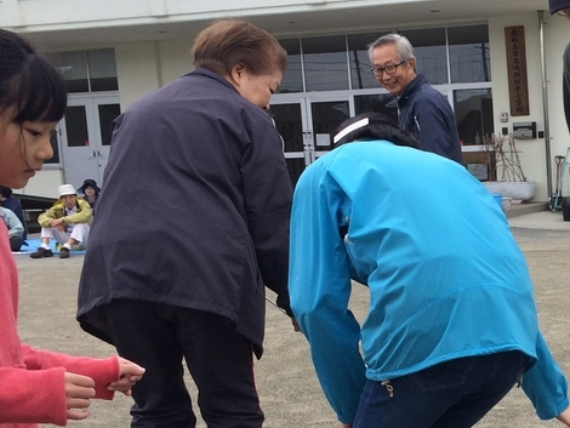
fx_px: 1219
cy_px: 314
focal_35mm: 74
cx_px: 626
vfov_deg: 19.8
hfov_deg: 24.6
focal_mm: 4.15
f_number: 2.2
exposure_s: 1/570
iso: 32
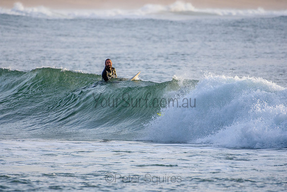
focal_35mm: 750
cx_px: 144
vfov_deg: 1.8
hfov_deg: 2.7
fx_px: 5980
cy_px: 96
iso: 640
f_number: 5.6
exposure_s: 1/2000
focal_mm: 500
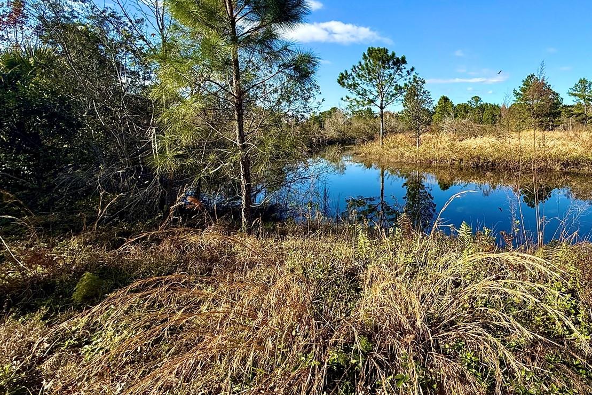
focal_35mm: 21
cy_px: 132
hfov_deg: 76.8
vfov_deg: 58.2
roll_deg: -0.6
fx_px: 345
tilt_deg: +0.5
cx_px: 423
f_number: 2.2
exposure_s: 1/1656
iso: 50
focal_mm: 2.22
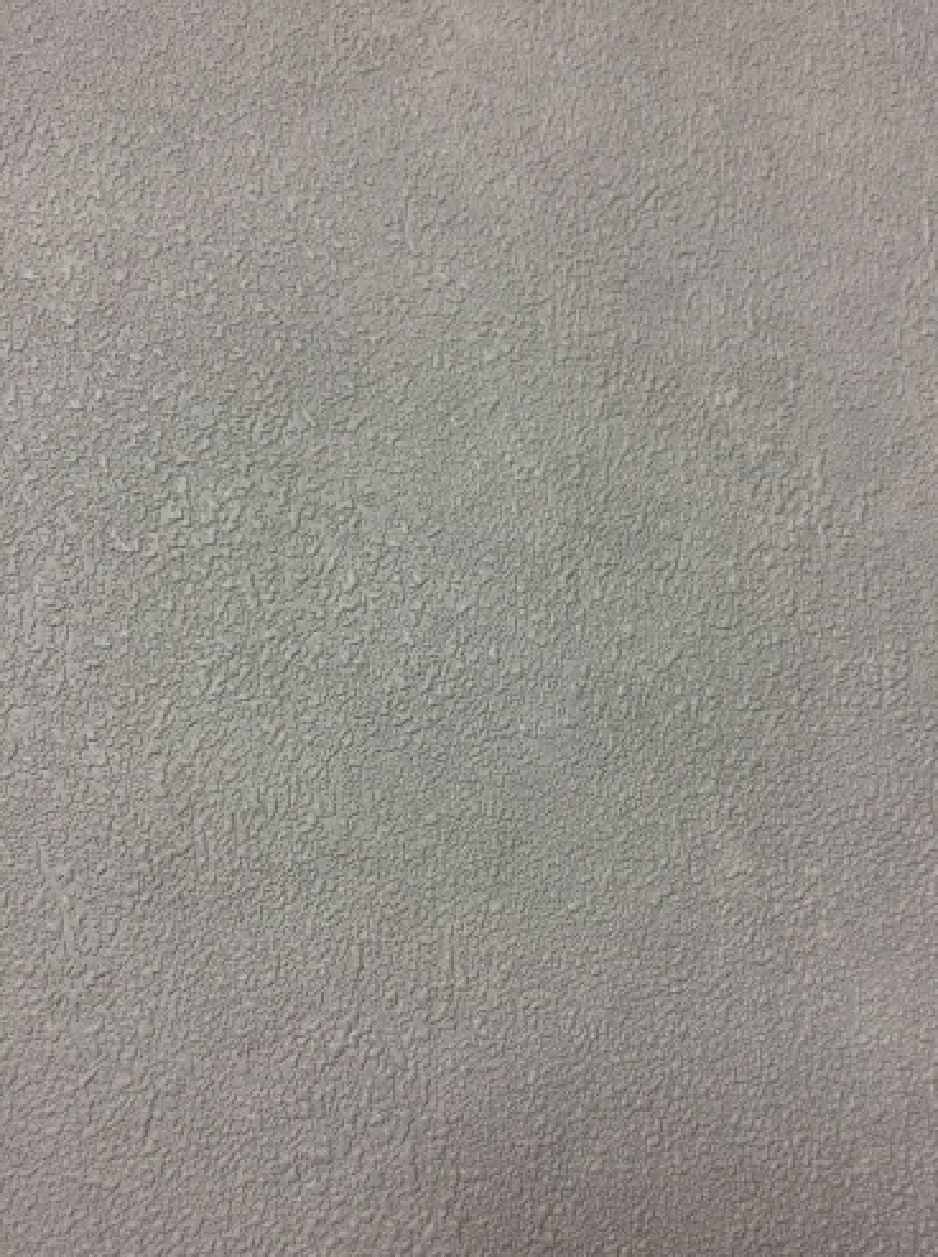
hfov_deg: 48.1
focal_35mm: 29
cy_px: 628
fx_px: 1051
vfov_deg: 61.7
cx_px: 469
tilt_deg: -78.1
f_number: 2.2
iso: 100
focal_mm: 4.15
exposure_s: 1/33
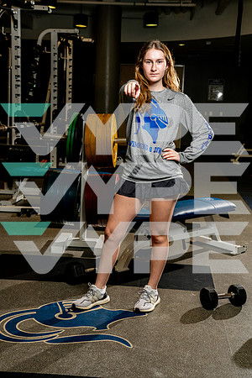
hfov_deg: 27.5
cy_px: 189
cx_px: 126
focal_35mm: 49
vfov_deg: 40.3
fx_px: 514
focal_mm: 49
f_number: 8
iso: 320
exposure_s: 1/250
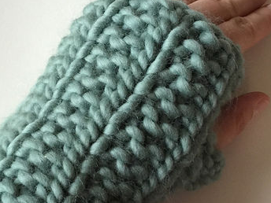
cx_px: 138
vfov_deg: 26.7
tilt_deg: -82.8
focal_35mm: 54
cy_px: 154
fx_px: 423
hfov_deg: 35.5
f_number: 2.2
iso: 100
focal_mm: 4.15
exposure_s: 1/15
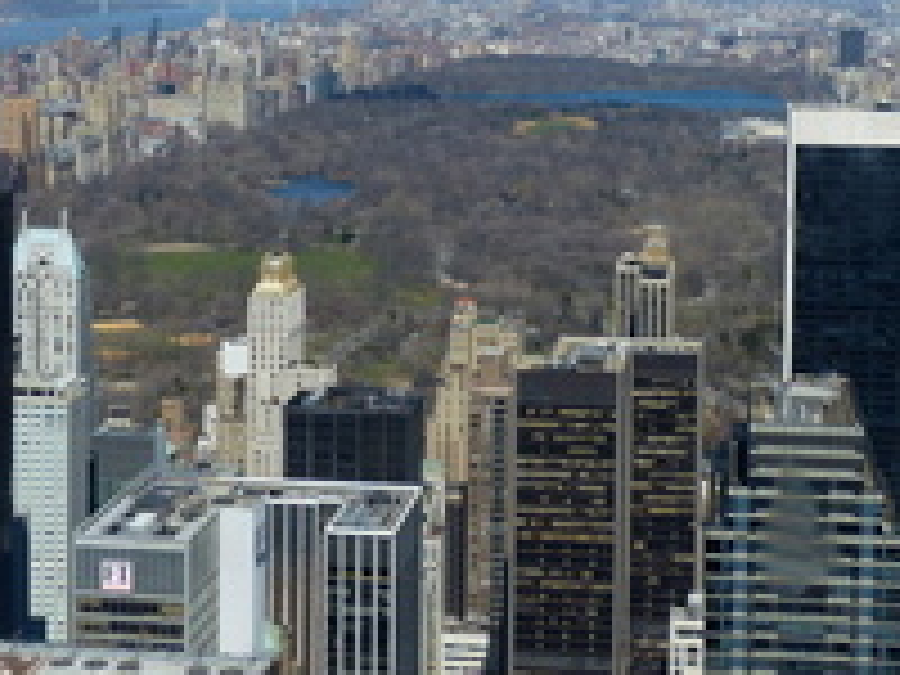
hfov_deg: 28.5
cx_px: 522
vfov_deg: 21.1
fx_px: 1768
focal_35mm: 68
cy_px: 54
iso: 100
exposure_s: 1/1300
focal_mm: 6.2
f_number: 4
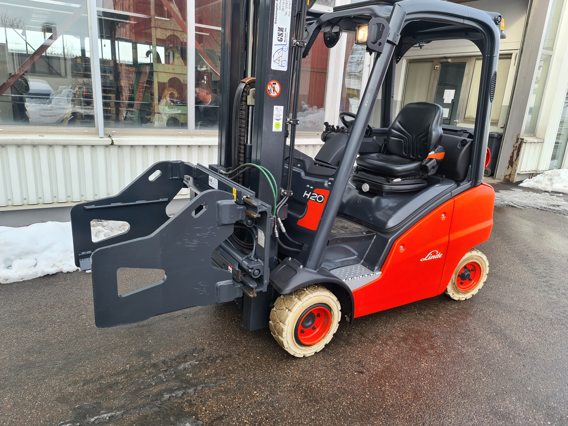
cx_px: 284
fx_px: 410
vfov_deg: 54.9
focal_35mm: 25
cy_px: 213
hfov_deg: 69.4
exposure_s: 1/131
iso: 50
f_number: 1.8
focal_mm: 7
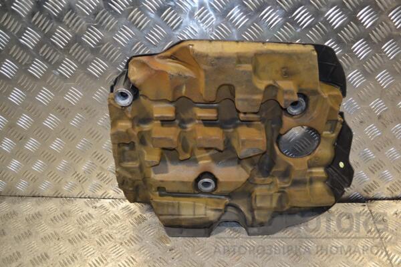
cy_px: 134
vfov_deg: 40.0
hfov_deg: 57.2
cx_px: 200
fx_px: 368
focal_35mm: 33
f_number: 4
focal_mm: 22
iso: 400
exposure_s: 1/100
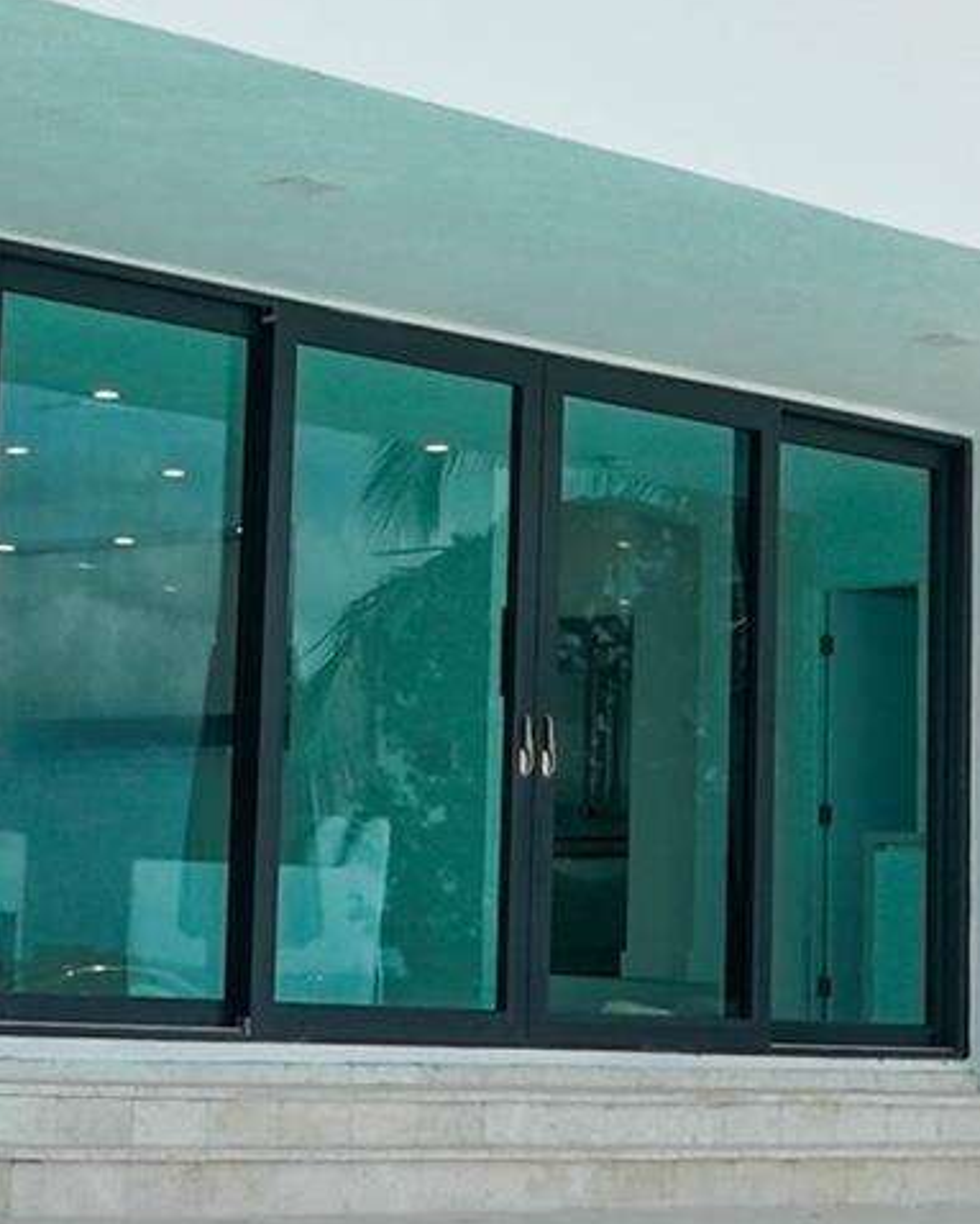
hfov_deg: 13.7
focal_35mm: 113
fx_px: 4093
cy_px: 280
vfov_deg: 16.9
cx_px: 448
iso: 640
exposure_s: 1/400
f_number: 5.6
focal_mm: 24
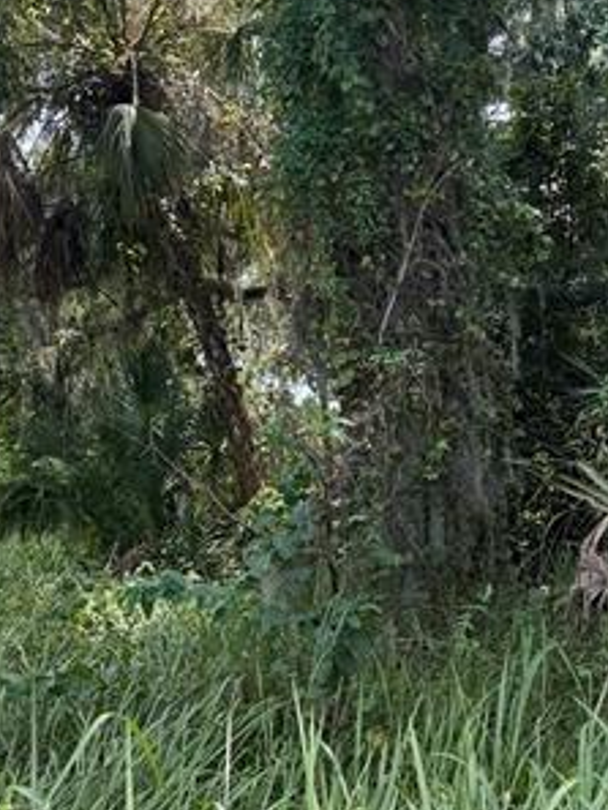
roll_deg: +2.1
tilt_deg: -3.9
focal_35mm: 62
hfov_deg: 23.3
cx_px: 488
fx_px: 1451
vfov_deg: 31.0
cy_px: 524
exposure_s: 1/460
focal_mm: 6.76
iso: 80
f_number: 1.78
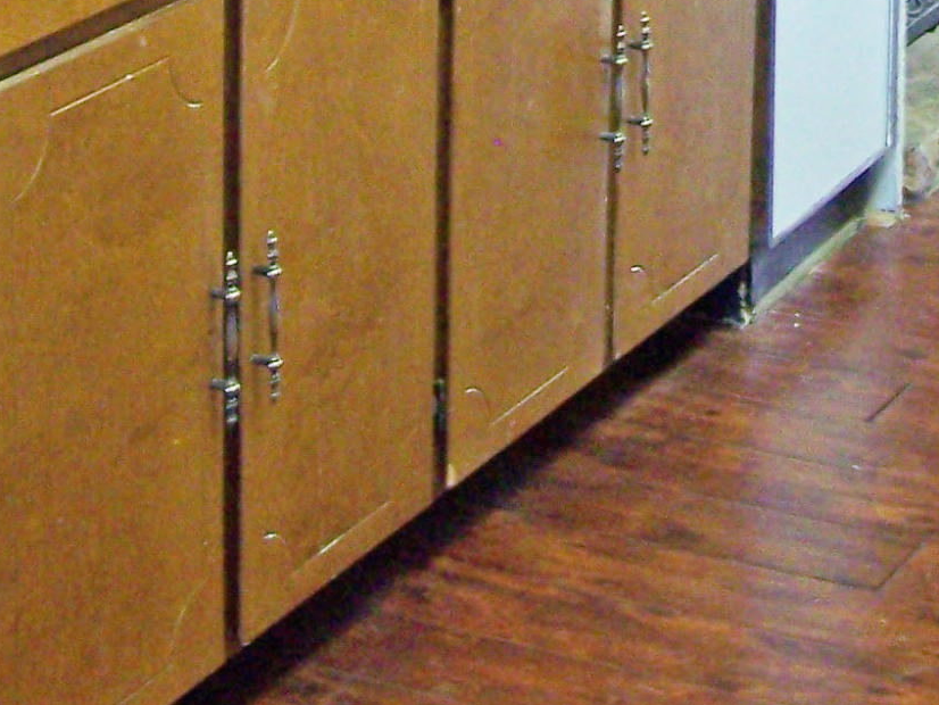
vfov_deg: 10.2
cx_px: 754
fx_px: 3745
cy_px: -539
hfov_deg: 14.2
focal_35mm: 138
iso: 160
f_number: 2.8
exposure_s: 1/10
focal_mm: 6.3
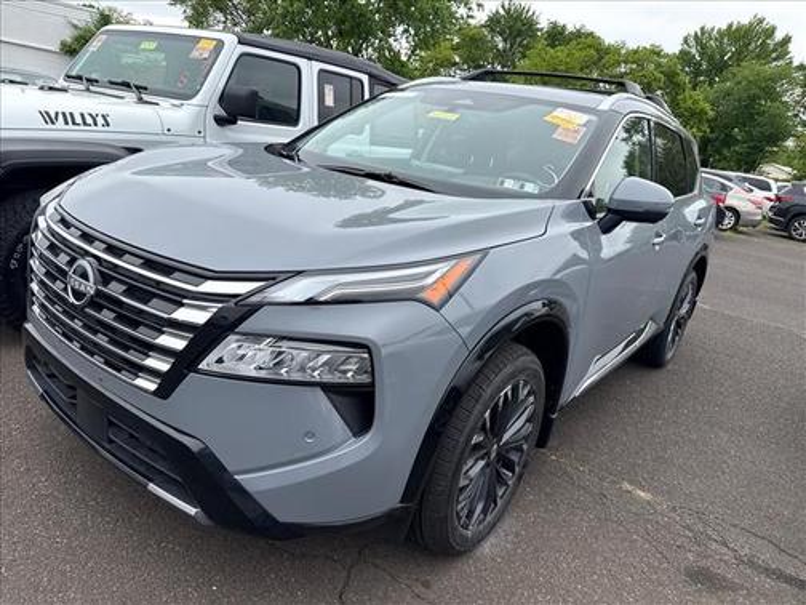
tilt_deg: -17.2
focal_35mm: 24
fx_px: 559
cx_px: 403
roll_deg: -8.5
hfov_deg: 71.6
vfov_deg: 56.8
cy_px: 302
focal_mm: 6.76
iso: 80
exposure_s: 1/1812
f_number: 1.78
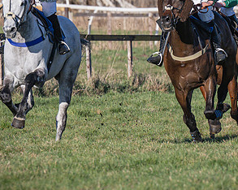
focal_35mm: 817
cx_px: 197
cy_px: 79
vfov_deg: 1.9
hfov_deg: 2.4
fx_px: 5751
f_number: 4
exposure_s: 1/2500
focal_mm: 170
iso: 200
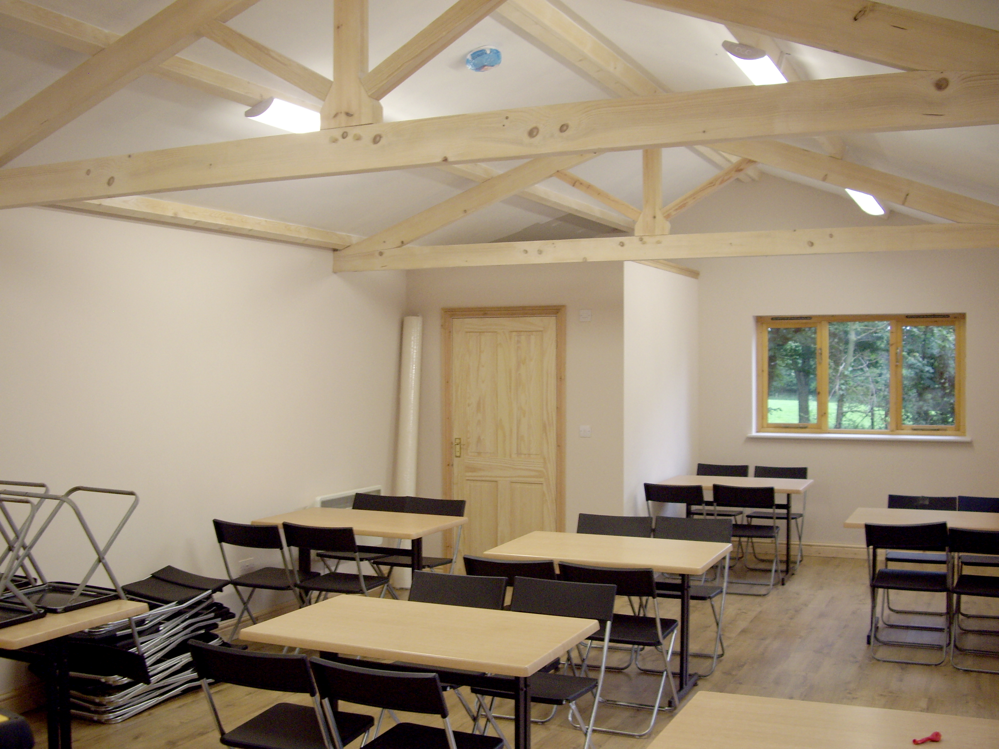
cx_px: 500
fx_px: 1097
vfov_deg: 37.7
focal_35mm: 38
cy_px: 374
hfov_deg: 49.0
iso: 200
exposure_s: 1/60
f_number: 2.8
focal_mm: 7.9
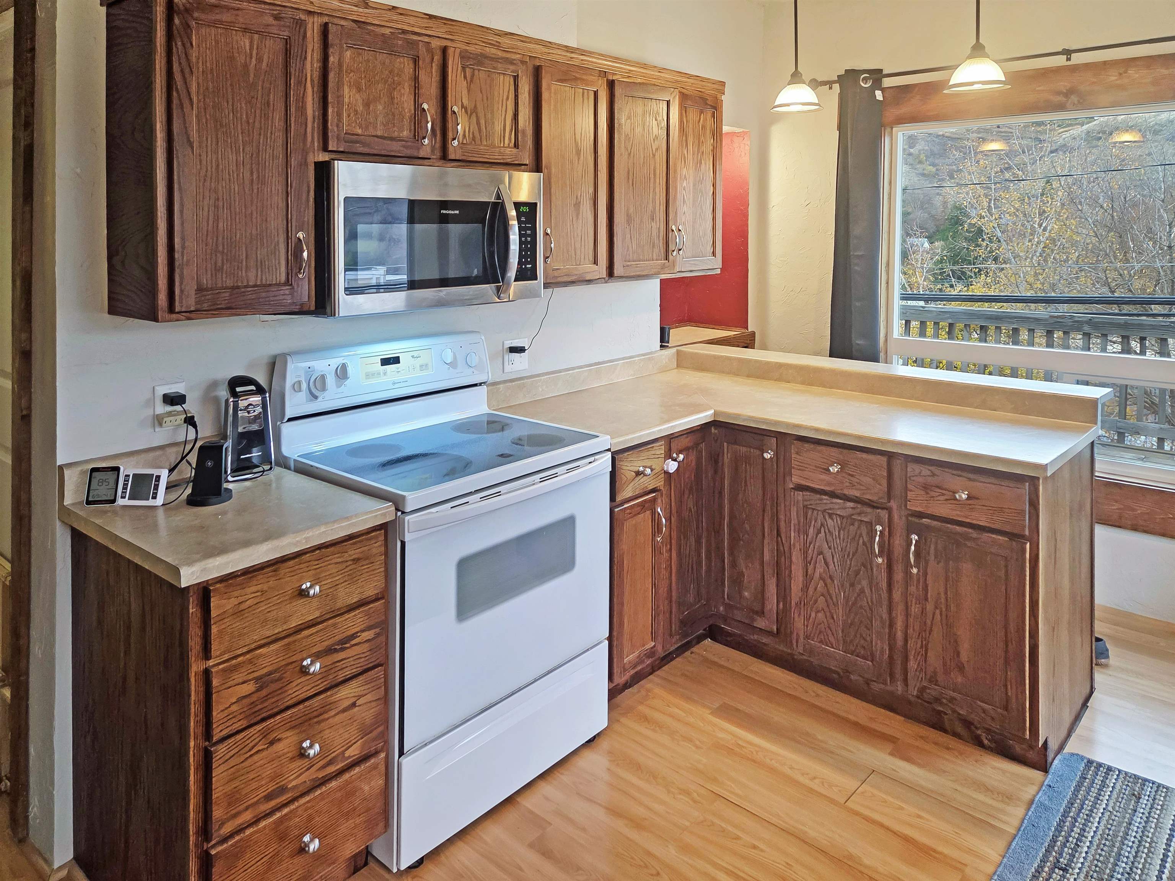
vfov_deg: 58.9
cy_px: 440
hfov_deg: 73.9
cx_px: 588
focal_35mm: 23
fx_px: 781
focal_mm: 5.4
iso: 250
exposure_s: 1/120
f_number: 1.8
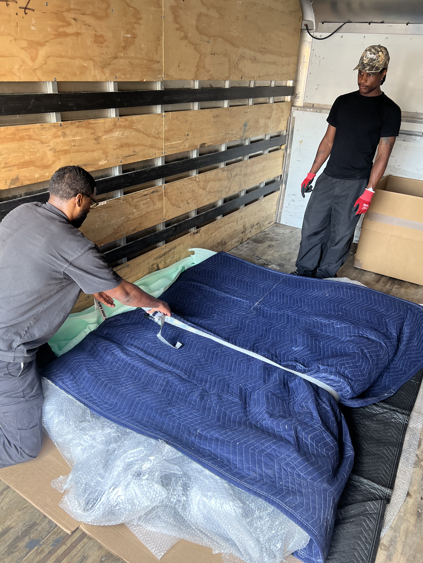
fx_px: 424
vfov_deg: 67.3
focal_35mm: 26
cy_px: 282
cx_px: 212
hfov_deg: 53.1
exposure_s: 1/121
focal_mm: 5.7
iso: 125
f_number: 1.5
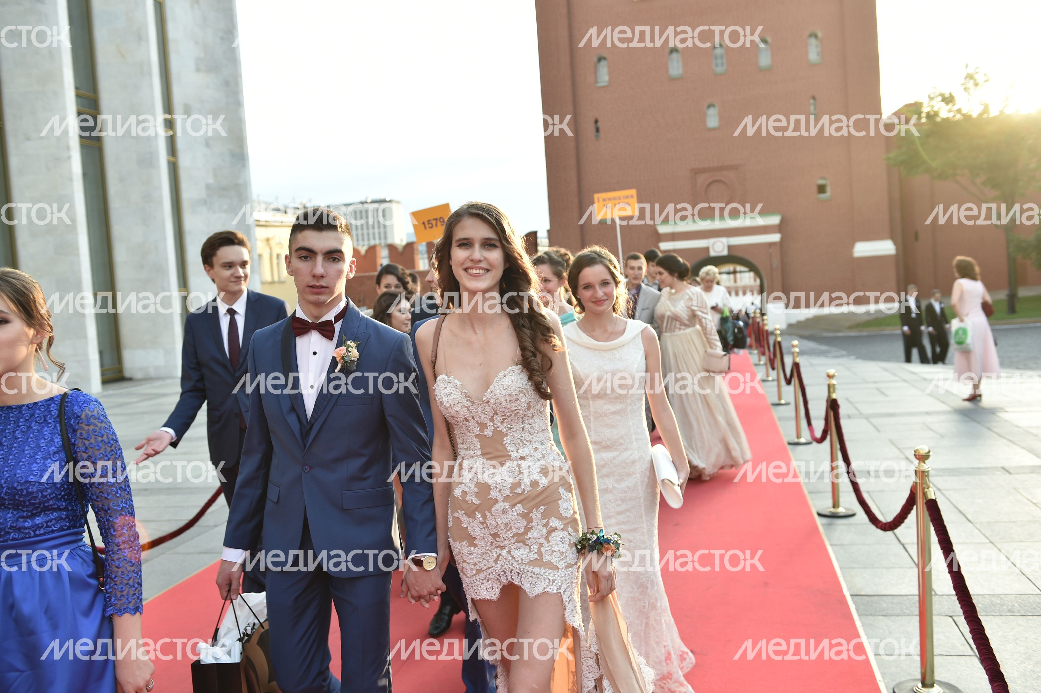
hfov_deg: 54.5
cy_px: 346
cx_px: 520
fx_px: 1012
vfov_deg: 37.8
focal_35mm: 35
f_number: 3.5
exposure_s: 1/250
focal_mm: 35
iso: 400
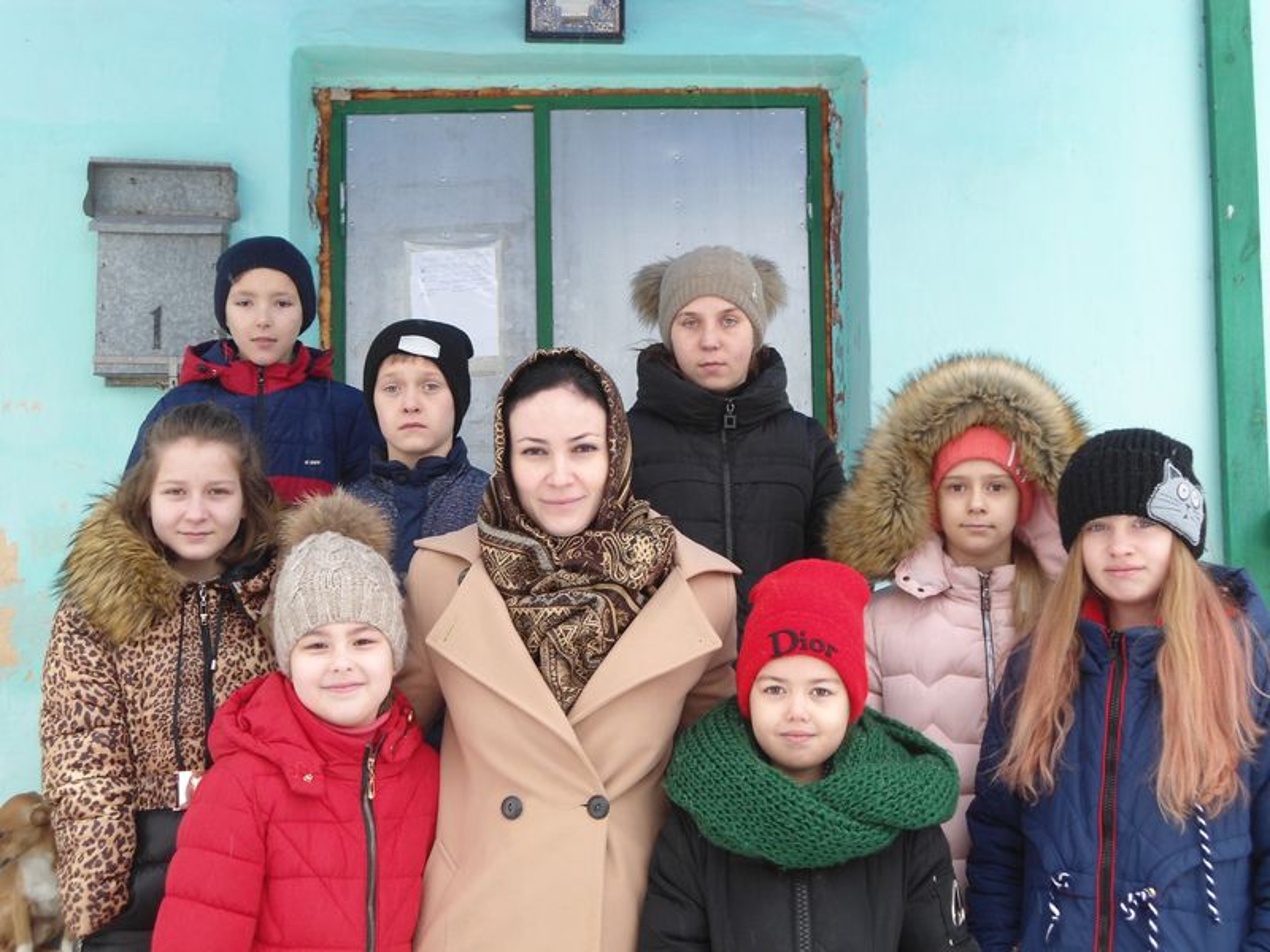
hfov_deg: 42.9
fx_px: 1614
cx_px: 635
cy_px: 476
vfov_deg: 32.9
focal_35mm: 44
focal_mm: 7.9
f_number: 3.5
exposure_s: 1/50
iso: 80
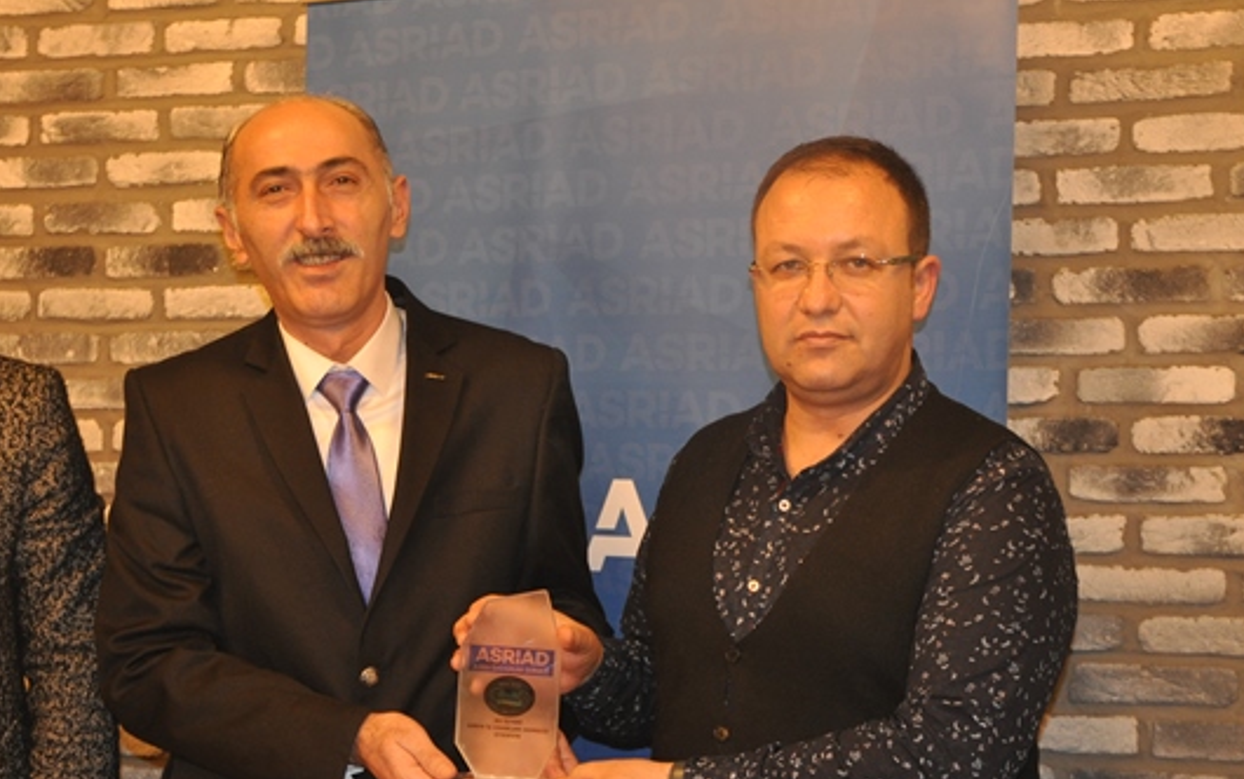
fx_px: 2375
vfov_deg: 18.6
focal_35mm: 70
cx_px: 669
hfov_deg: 29.3
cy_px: 492
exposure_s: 1/60
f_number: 4.2
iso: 800
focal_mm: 38
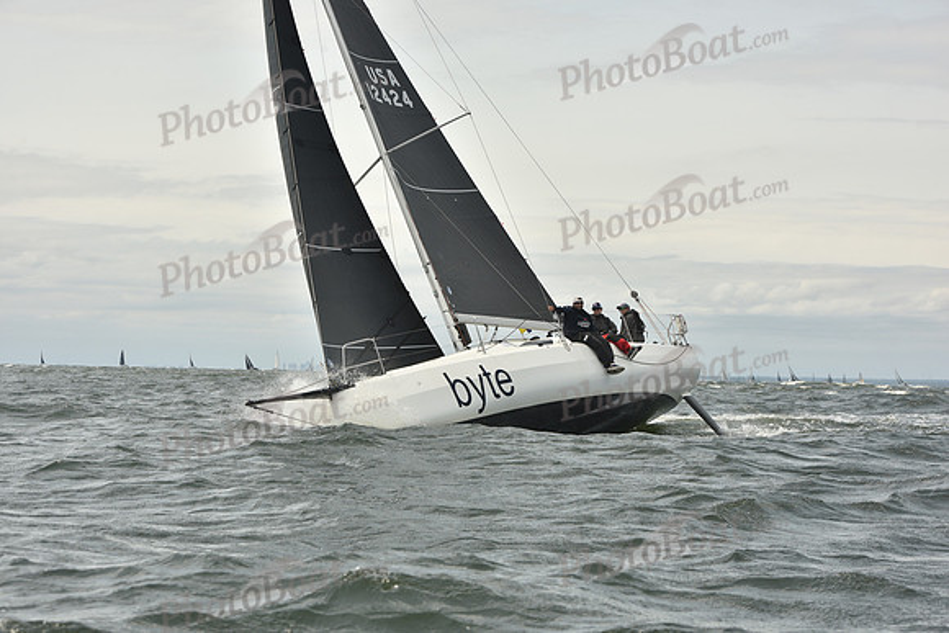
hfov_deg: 23.6
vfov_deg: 15.9
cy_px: 316
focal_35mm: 86
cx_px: 474
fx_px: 2267
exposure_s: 1/800
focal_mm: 86
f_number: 10
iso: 250
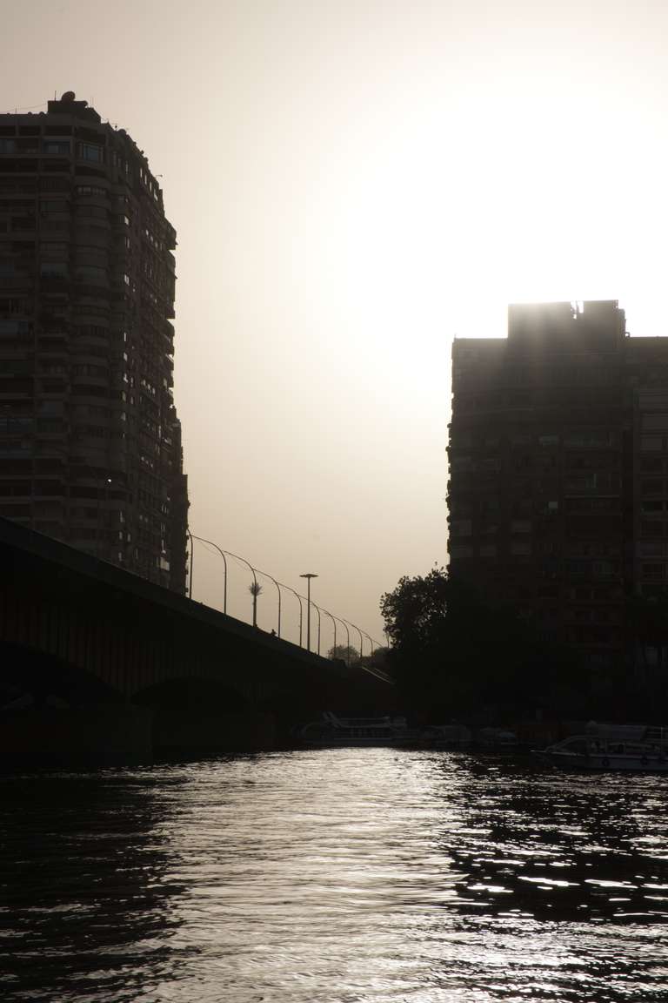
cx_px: 334
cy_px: 502
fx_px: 2087
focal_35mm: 75
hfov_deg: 18.2
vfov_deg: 27.0
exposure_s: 1/250
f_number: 22
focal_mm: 50
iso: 200
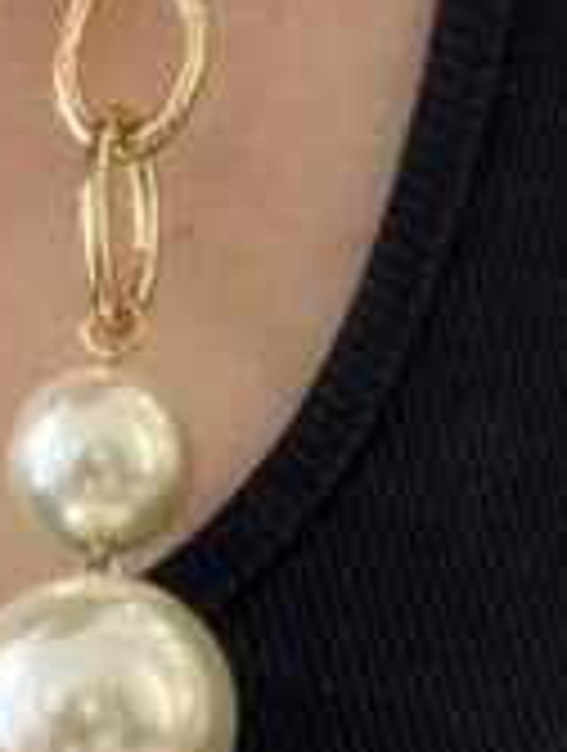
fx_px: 6919
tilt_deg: -11.9
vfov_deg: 6.1
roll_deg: +5.7
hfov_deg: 4.7
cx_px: -202
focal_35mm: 318
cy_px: 1396
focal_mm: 5.96
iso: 64
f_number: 1.6
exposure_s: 1/50
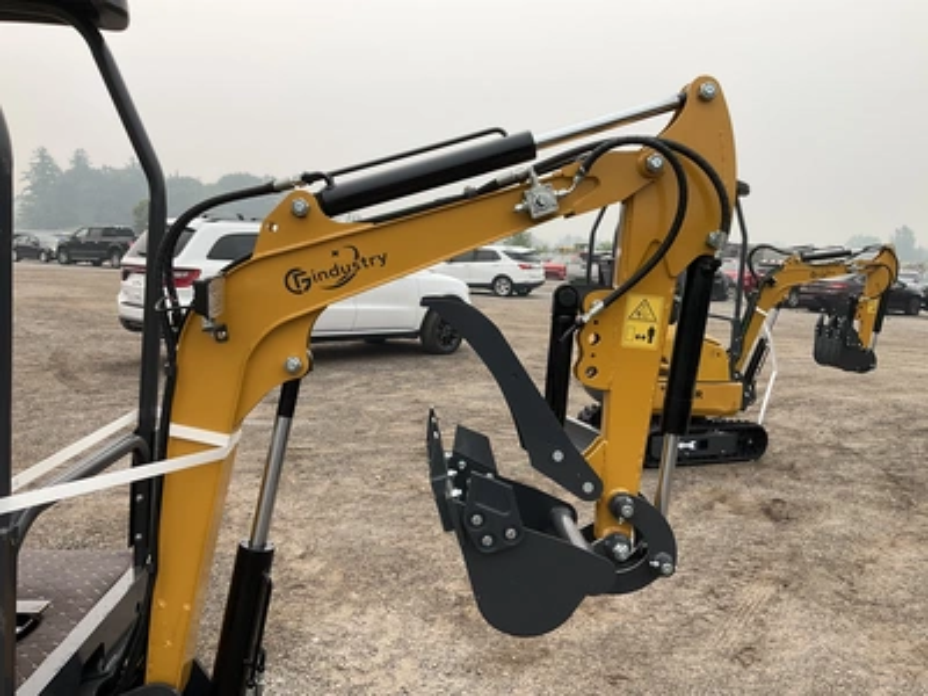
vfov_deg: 48.2
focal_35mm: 29
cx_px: 464
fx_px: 777
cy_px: 348
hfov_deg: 61.7
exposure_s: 1/286
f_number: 1.8
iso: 25
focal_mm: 3
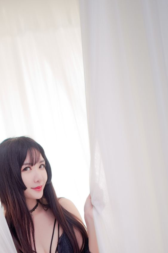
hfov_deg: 26.3
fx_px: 351
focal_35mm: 50
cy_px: 206
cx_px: 26
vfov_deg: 38.0
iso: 100
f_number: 1.8
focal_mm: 28
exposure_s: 1/125
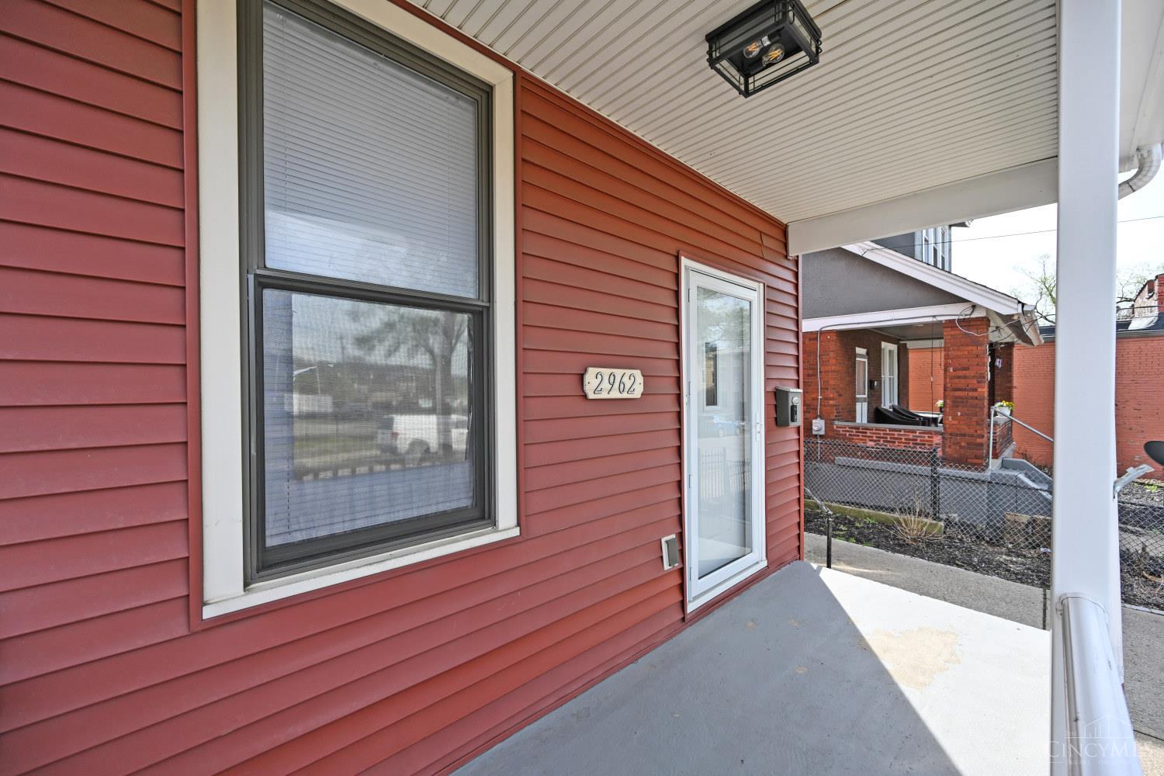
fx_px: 453
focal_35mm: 14
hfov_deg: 104.3
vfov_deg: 81.2
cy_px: 388
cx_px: 582
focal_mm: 14
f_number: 5.6
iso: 100
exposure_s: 1/250
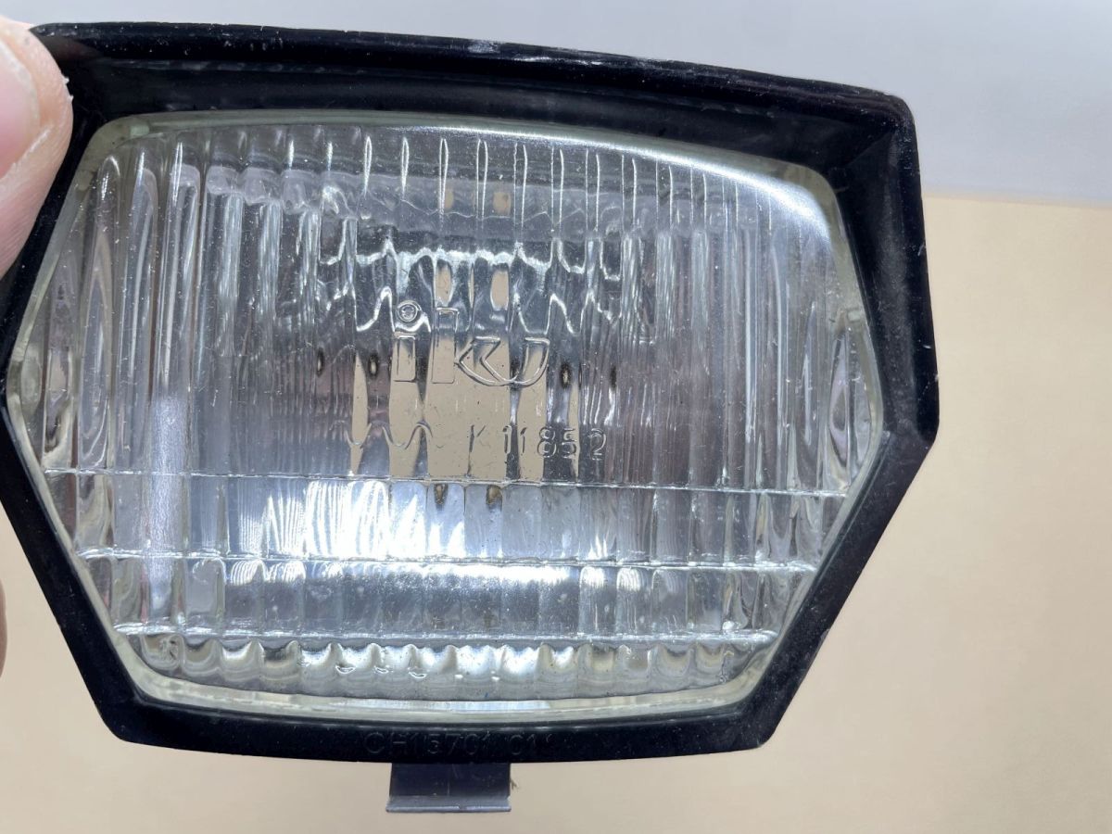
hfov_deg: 67.3
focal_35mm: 26
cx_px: 556
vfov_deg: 53.1
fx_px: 835
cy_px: 417
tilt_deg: -61.6
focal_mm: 4.2
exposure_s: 1/100
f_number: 1.6
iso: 125
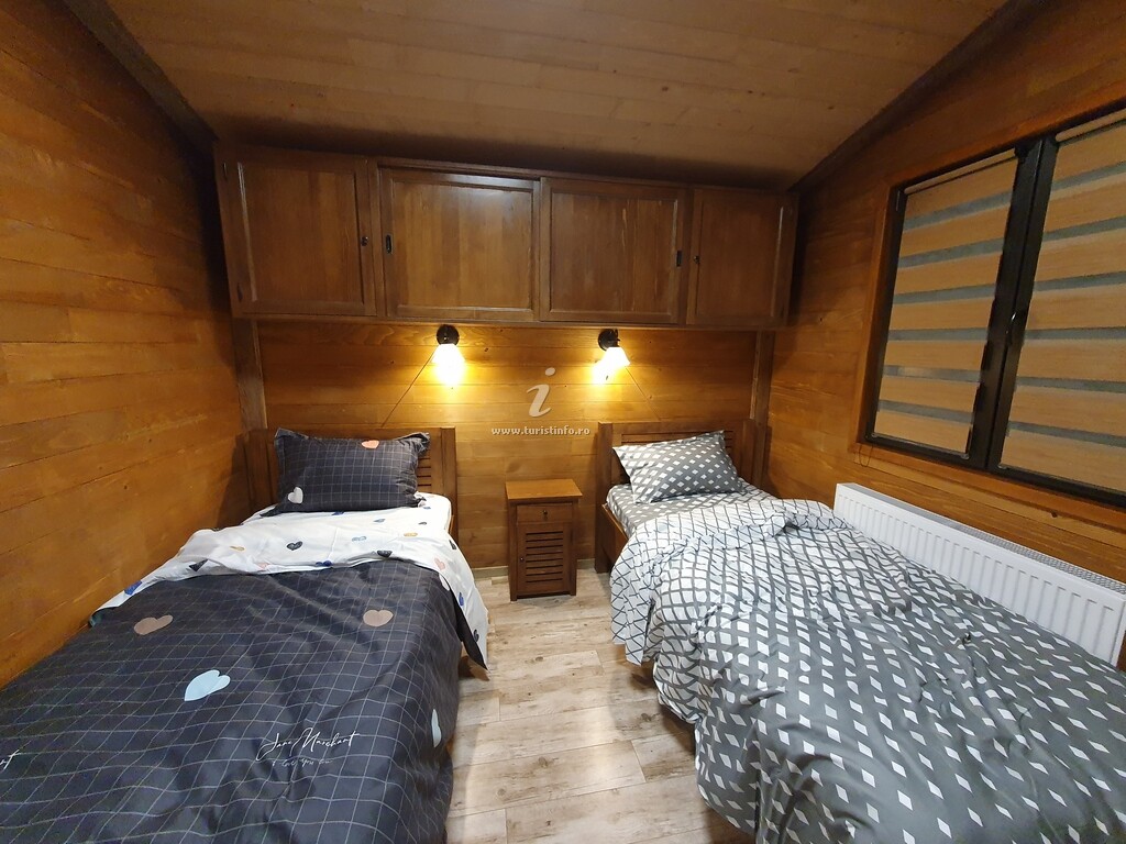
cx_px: 563
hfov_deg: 106.2
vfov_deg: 89.9
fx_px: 423
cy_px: 422
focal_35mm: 13
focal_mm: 1.8
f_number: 2.2
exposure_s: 1/33
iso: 400
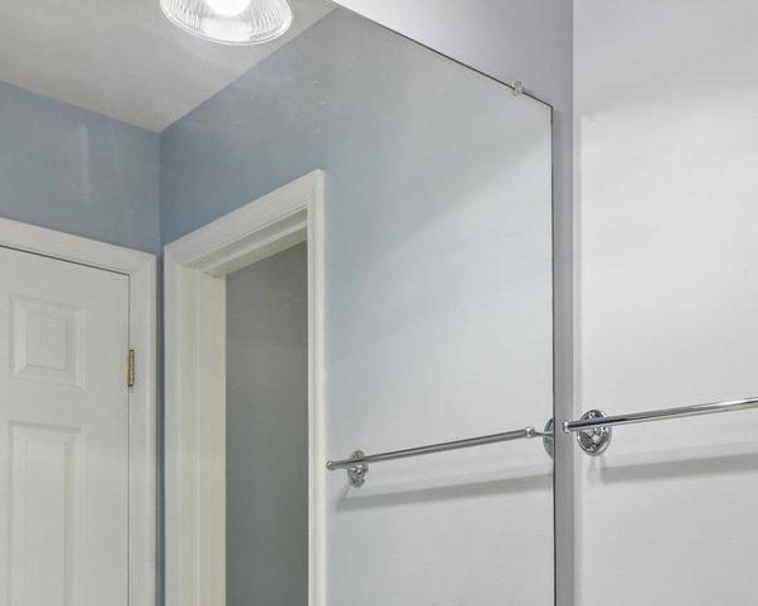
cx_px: 616
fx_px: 1009
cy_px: 610
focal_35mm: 45
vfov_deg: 30.9
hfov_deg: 39.4
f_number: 8
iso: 360
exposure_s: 1/15
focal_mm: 14
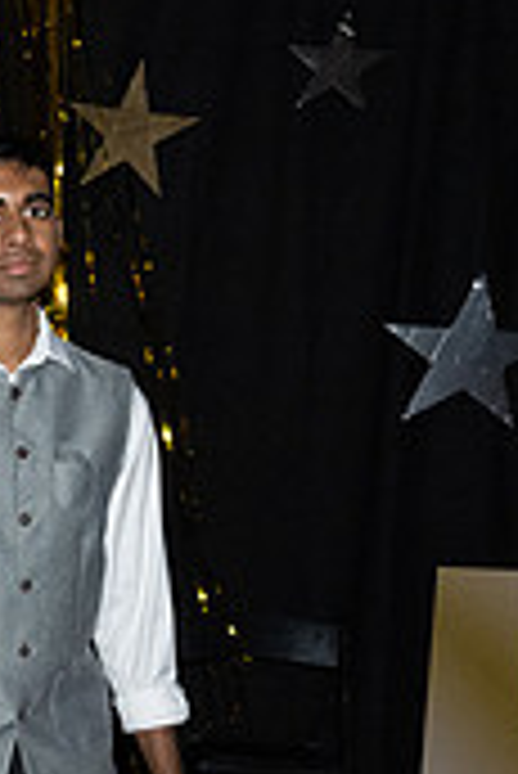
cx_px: -568
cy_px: 637
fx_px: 1745
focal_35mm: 81
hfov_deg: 13.9
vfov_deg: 24.6
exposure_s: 1/125
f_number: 5.6
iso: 6400
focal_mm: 24
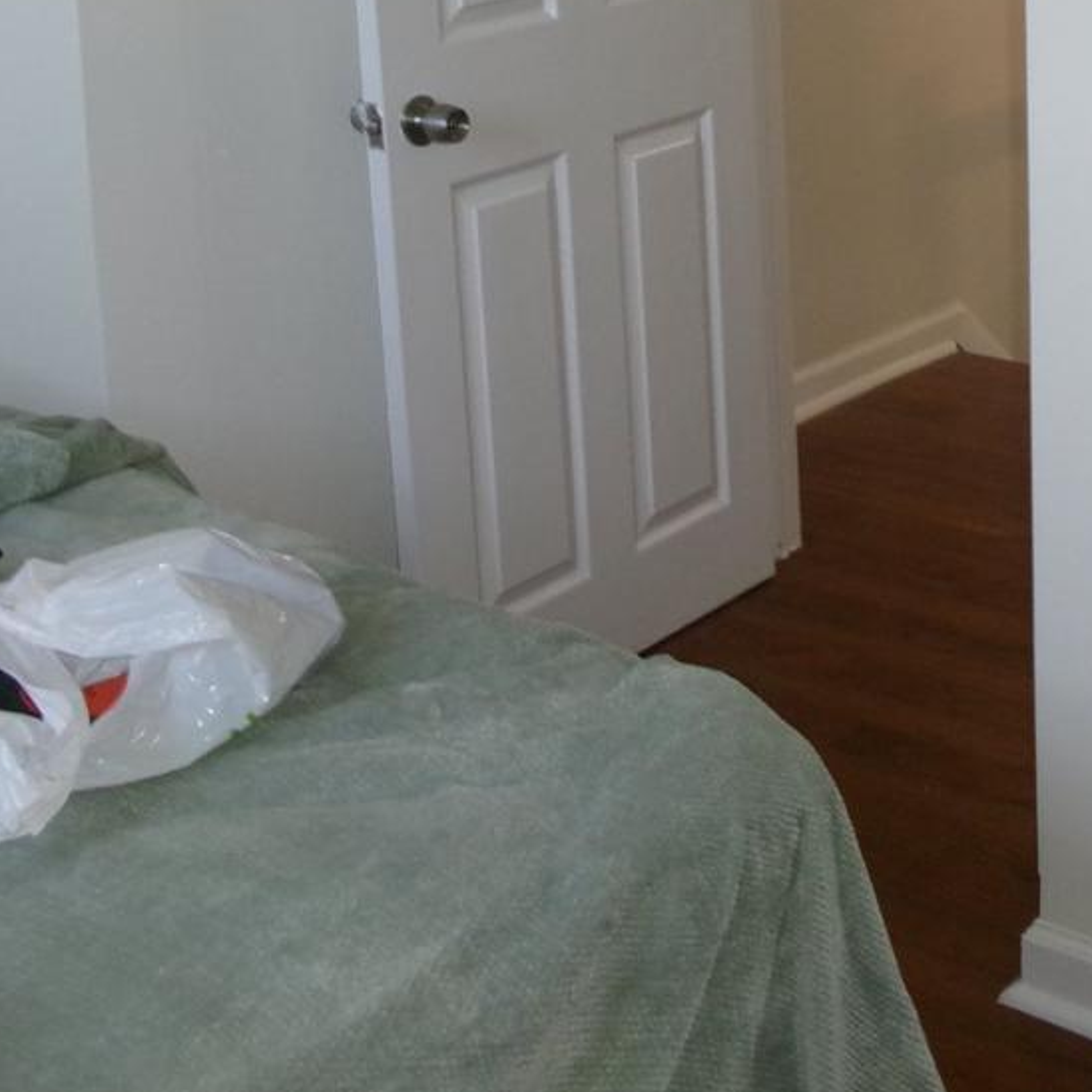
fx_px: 2320
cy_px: 126
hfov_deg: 26.0
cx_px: 861
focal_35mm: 65
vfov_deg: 25.7
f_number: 3.9
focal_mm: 5.1
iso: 200
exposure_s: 1/34
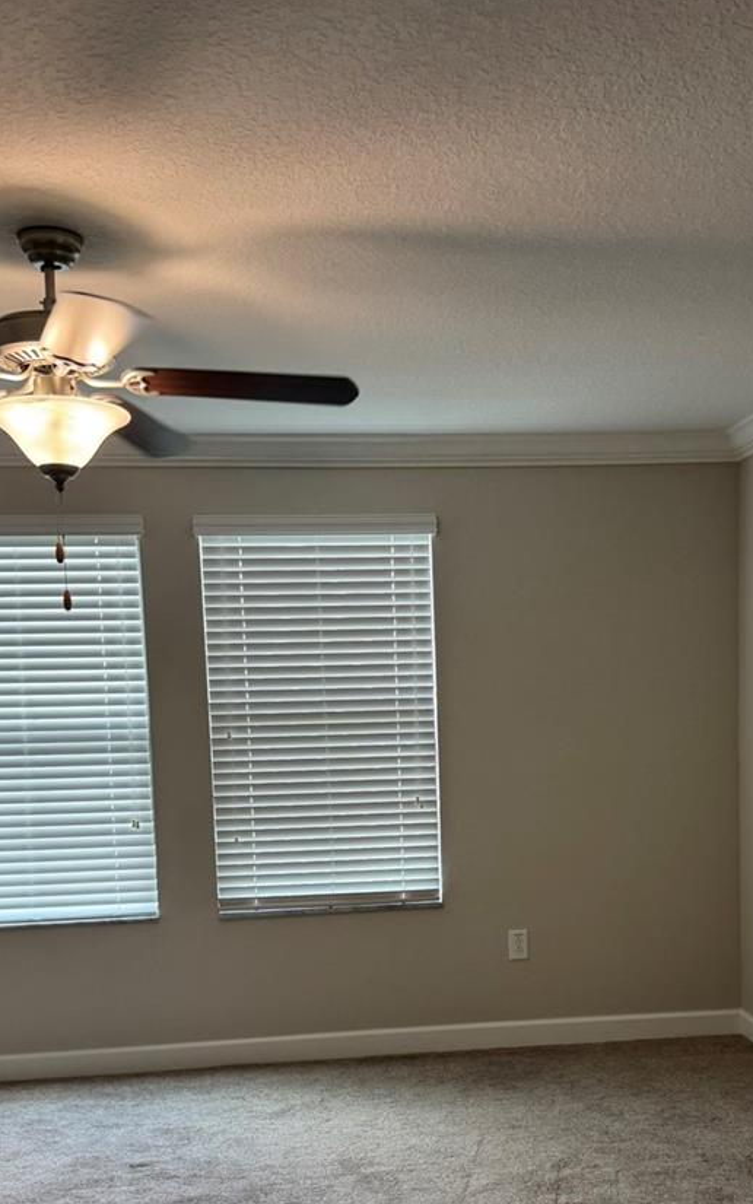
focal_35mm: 37
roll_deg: +1.8
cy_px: 820
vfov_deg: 51.6
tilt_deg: -2.6
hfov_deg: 34.3
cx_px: 468
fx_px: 1214
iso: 160
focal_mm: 6.76
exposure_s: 1/60
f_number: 1.78
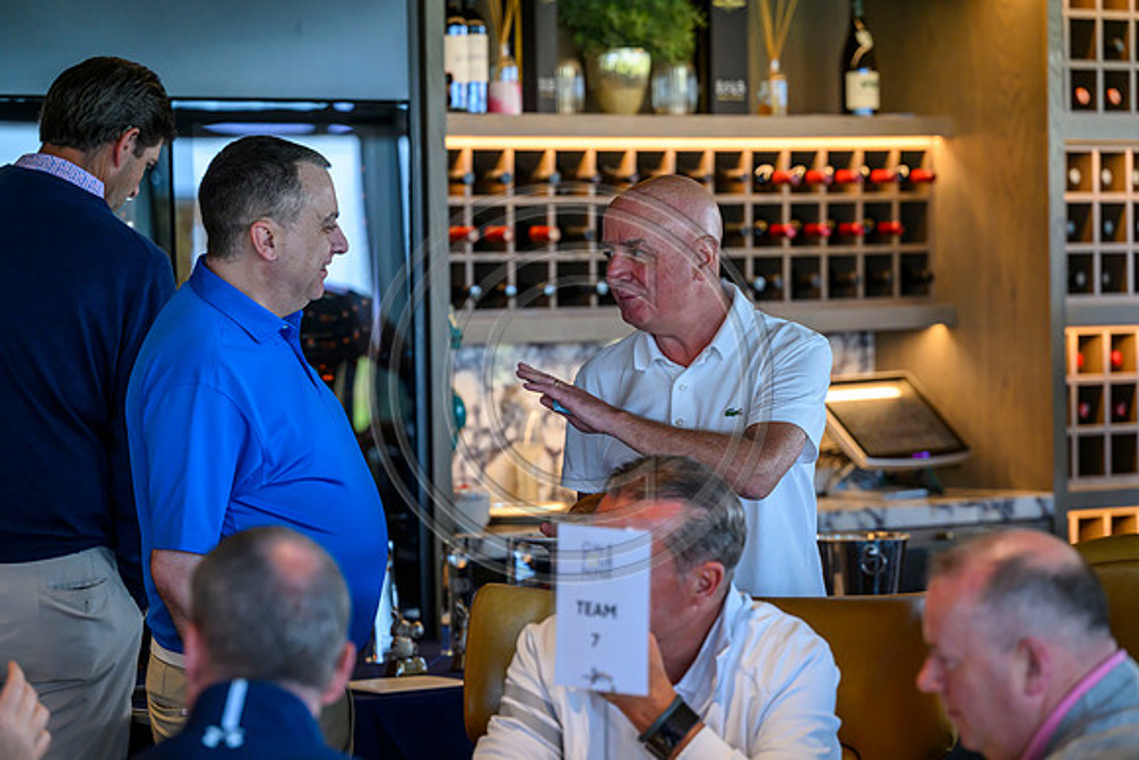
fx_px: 4430
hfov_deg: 14.7
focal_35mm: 140
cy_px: 380
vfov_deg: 9.8
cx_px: 570
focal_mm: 140
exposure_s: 1/320
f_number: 4
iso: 2000
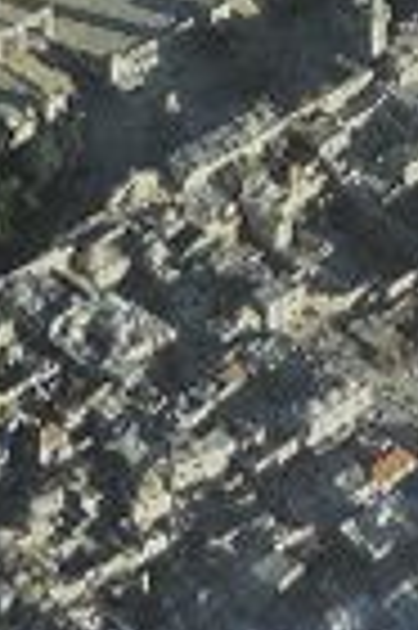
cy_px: -630
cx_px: 157
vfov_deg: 11.7
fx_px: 2741
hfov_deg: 8.7
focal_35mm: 157
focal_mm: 5.8
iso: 400
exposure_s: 1/13
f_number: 4.5
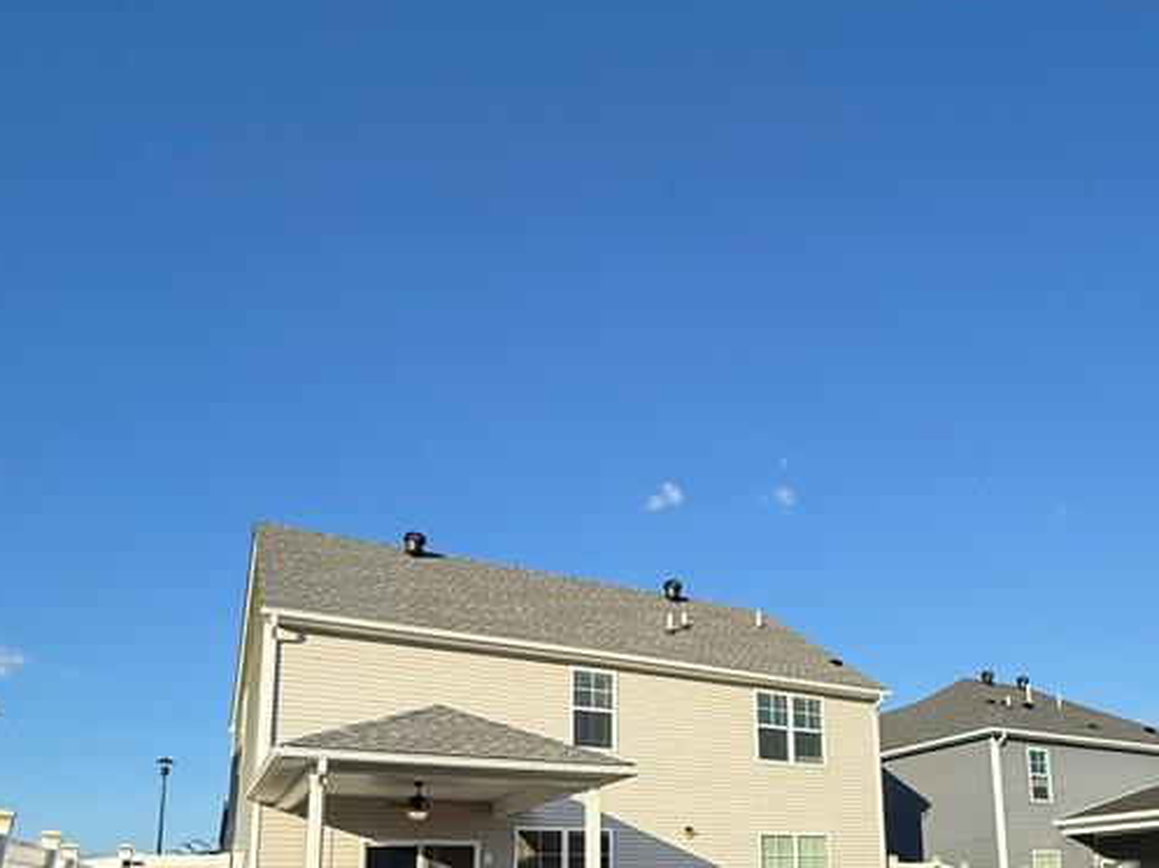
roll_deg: +1.5
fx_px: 904
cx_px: 749
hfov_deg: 64.1
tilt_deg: +10.5
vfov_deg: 47.0
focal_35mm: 27
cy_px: 756
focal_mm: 2.22
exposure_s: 1/1961
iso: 50
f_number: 2.2
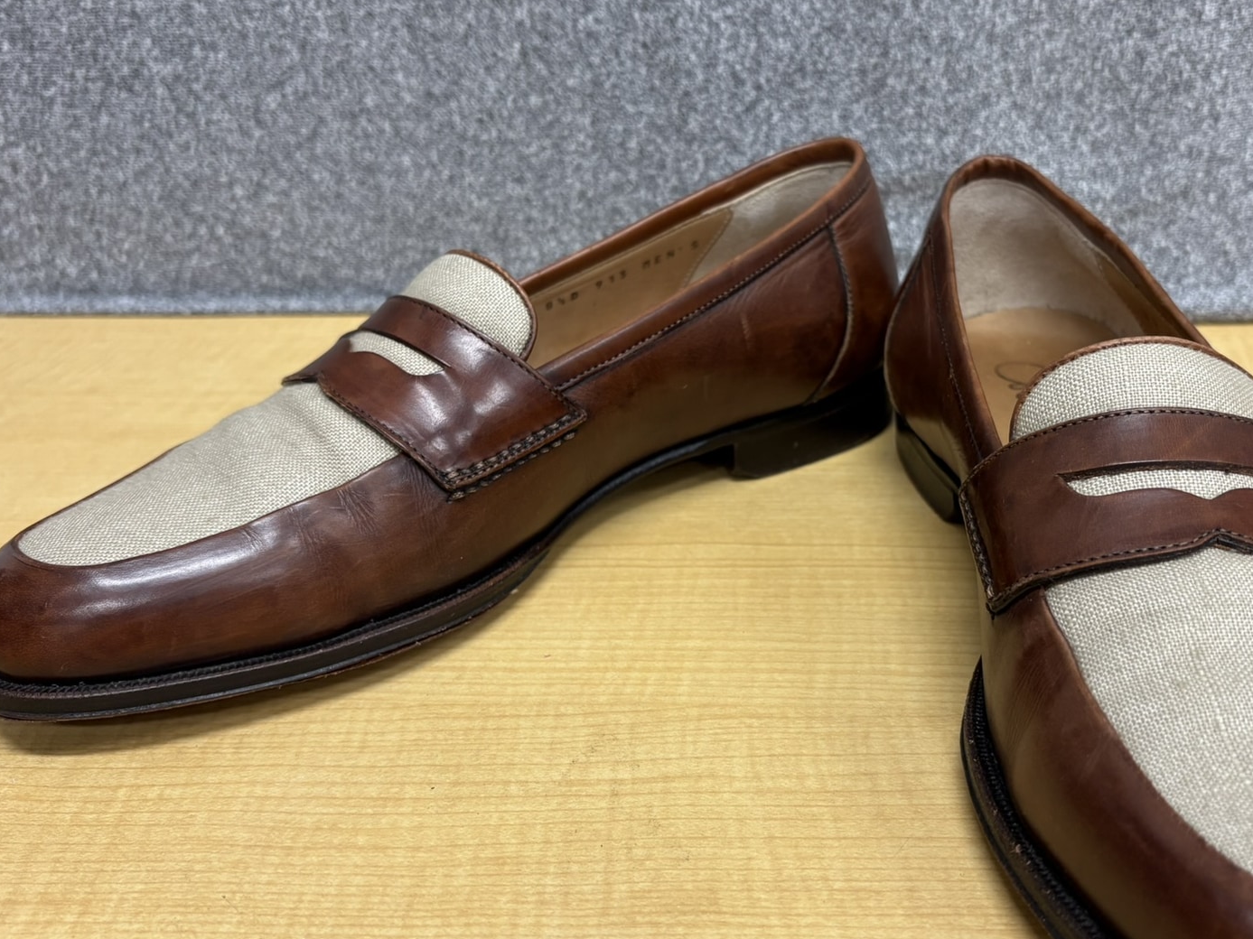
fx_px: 1303
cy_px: 490
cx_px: 756
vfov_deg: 39.6
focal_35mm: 36
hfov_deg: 51.0
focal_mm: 5.96
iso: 125
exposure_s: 1/91
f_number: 1.6
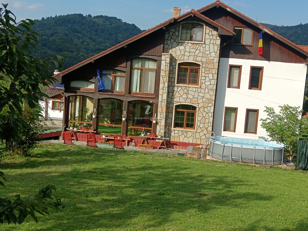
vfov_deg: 30.3
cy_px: 116
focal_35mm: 48
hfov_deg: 39.7
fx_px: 427
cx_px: 154
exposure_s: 1/1058
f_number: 1.9
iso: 100
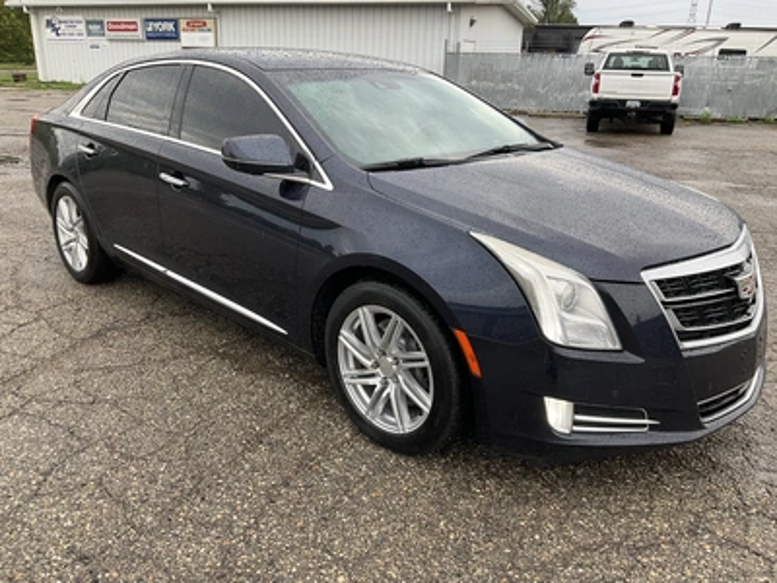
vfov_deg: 48.2
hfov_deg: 61.7
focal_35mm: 29
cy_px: 292
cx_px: 388
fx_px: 651
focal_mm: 3
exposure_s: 1/220
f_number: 1.8
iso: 20
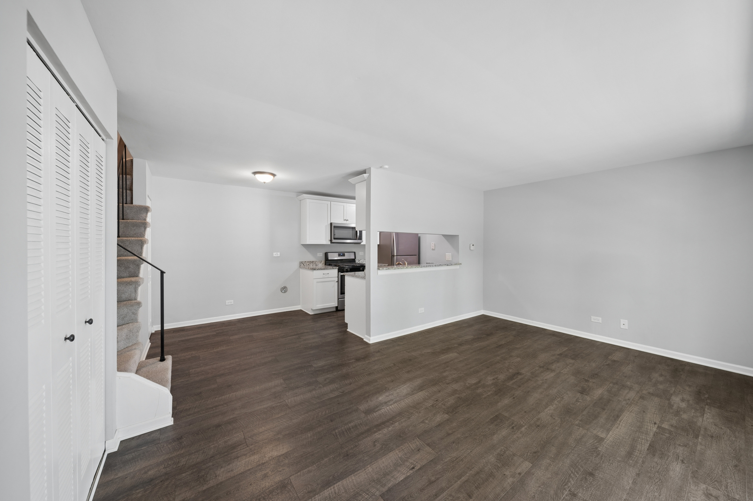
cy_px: 250
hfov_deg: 108.4
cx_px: 376
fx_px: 272
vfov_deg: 85.4
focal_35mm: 13
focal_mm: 13
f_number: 8
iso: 400
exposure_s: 1/6
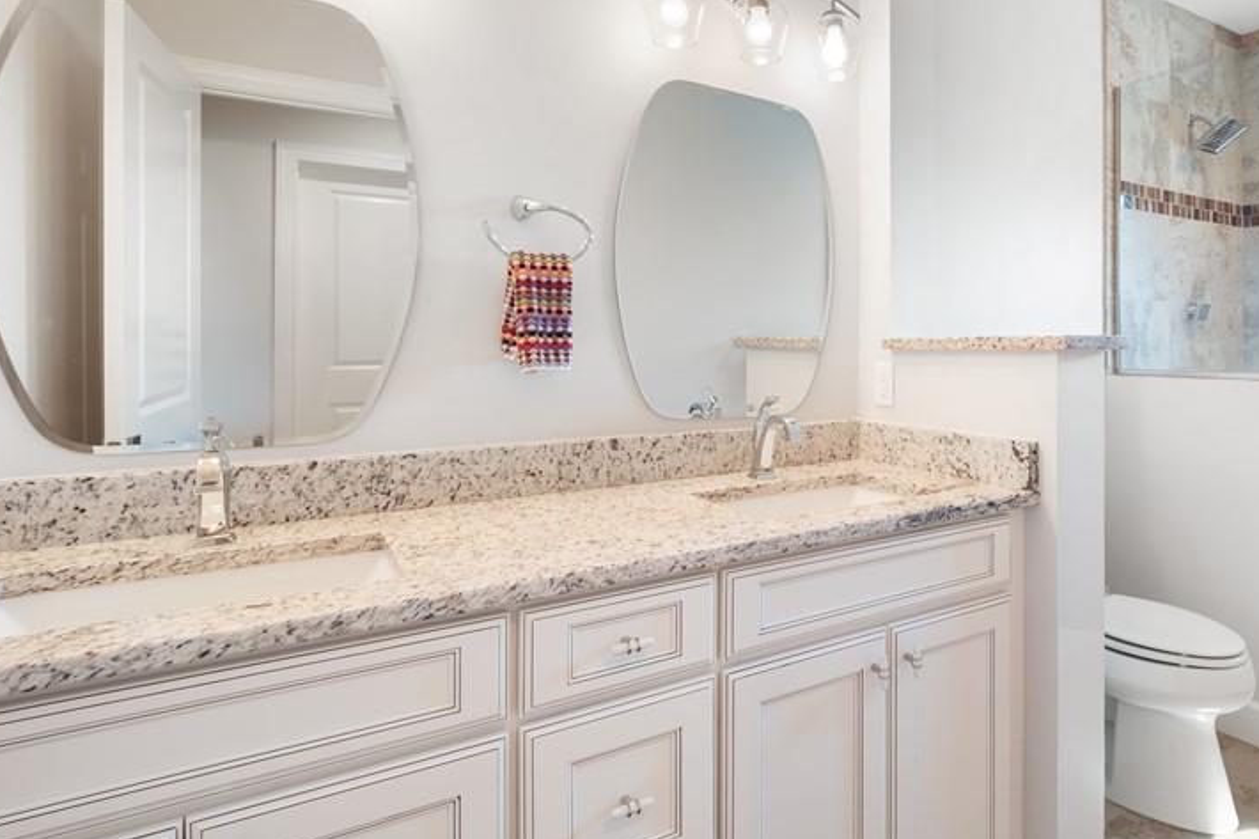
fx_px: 734
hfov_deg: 78.1
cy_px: 365
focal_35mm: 21
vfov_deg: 59.3
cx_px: 856
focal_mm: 7
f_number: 7.1
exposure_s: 1/4
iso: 200
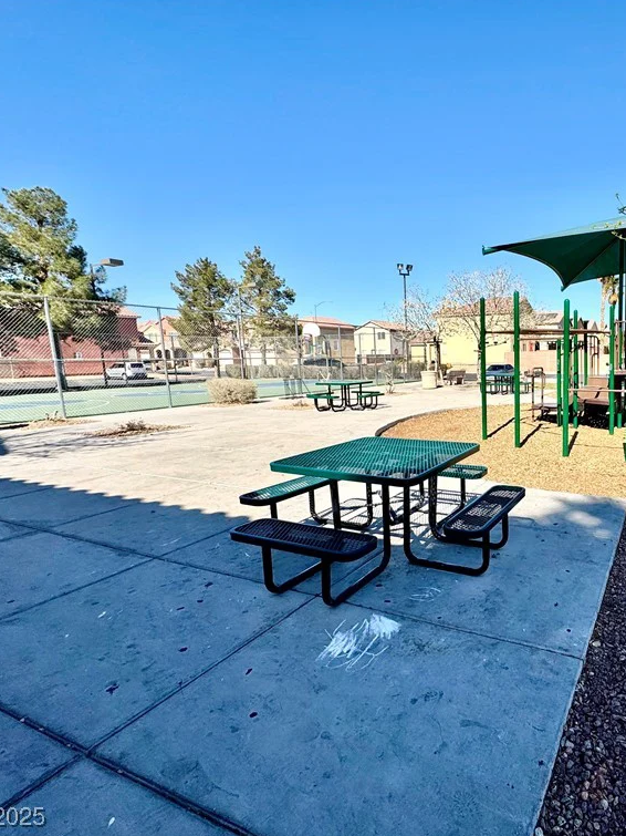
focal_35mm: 19
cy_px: 416
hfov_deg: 62.9
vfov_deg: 84.7
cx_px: 500
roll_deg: +0.8
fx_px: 458
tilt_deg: -8.5
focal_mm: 2.22
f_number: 2.2
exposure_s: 1/2674
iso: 50
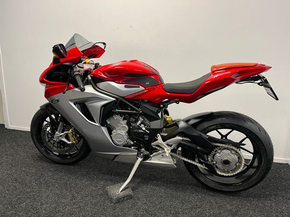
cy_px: 108
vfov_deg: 53.1
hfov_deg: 67.3
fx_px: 218
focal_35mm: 26
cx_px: 145
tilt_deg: -10.4
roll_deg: -1.2
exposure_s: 1/50
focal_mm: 5.1
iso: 100
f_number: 1.6
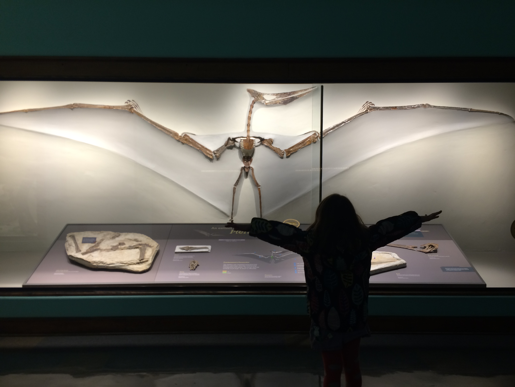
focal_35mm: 29
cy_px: 194
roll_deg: -0.8
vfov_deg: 48.2
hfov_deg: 61.7
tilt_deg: -4.0
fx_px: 431
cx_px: 258
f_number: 2.2
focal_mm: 4.15
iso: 40
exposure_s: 1/30
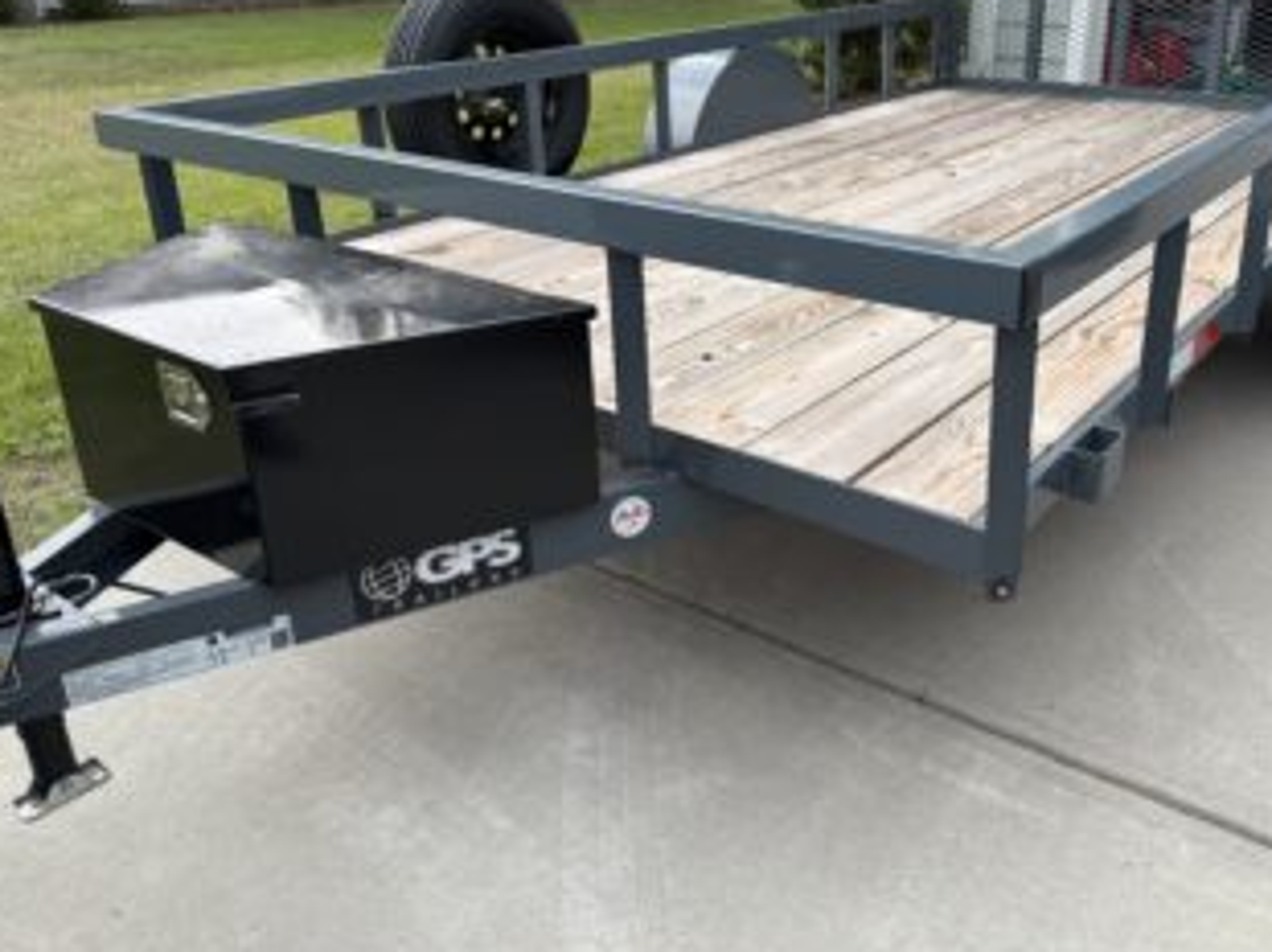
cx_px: 726
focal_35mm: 31
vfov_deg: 45.1
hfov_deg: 58.2
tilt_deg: -21.3
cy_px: 365
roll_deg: -0.6
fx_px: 1138
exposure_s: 1/1046
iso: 80
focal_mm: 6.76
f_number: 1.78
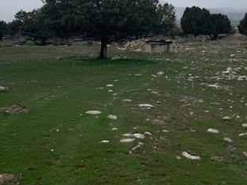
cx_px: 191
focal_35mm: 54
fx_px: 385
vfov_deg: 26.3
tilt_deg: -5.6
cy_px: 23
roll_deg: +2.0
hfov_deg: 34.6
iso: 25
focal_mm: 4.25
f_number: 1.8
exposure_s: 1/1054
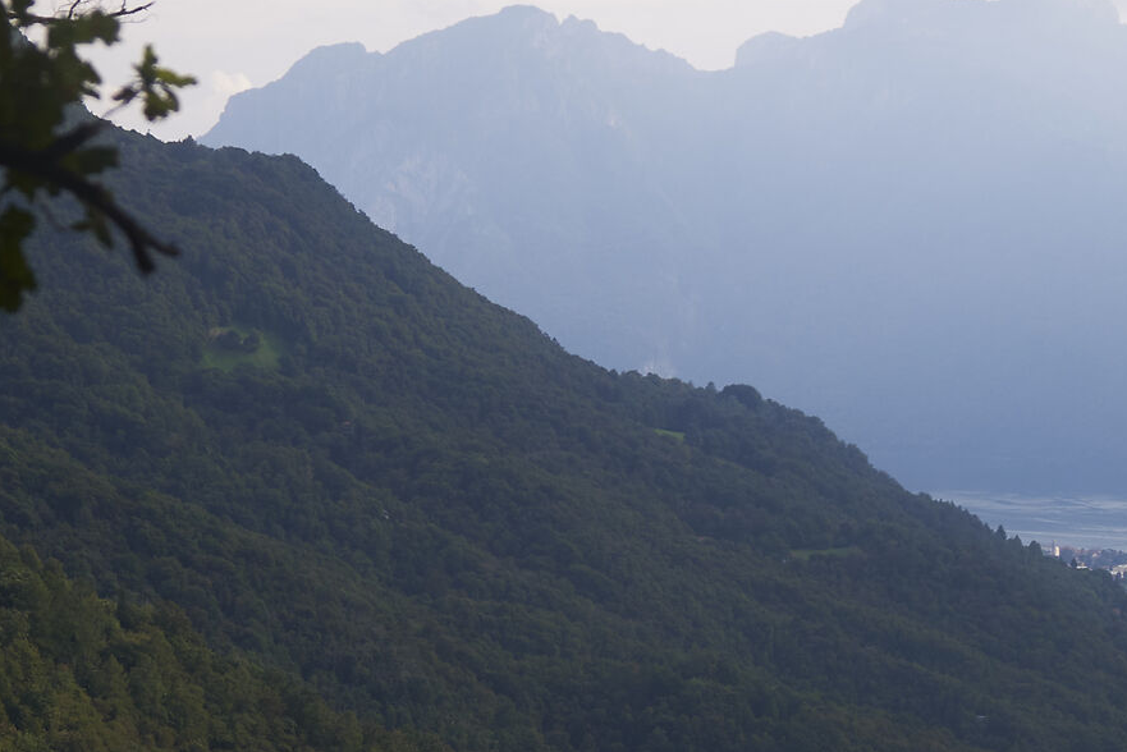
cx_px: 397
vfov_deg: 10.6
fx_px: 4008
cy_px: 826
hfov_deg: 16.0
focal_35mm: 128
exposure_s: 1/105
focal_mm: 31.5
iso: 160
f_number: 4
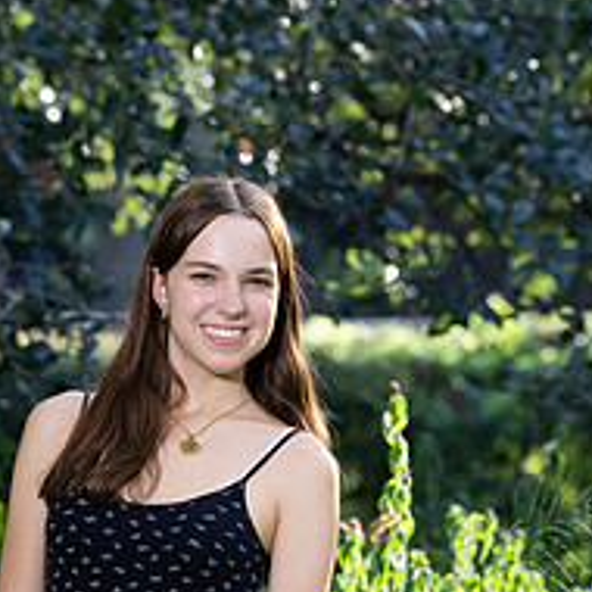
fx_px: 7797
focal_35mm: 403
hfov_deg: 4.3
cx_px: 184
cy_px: 477
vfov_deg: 4.3
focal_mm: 200
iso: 640
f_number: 8
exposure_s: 1/200
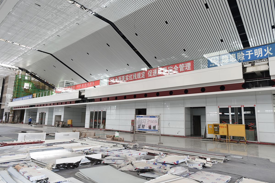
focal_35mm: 24
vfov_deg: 53.1
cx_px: 138
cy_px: 92
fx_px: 183
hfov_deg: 73.8
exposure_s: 1/100
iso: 800
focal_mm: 24
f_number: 5
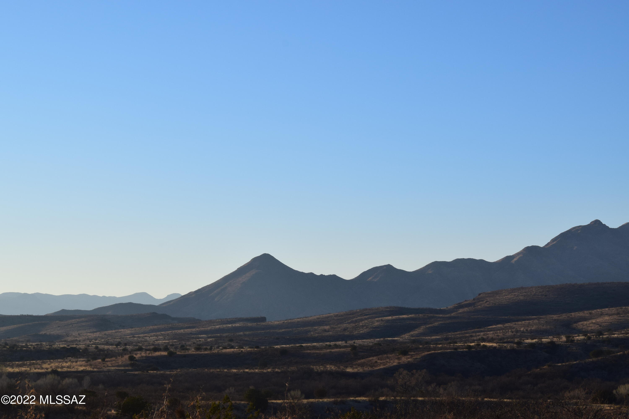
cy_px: 210
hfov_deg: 24.6
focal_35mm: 82
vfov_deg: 16.6
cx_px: 314
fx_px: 1441
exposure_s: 1/500
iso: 400
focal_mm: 55
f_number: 11
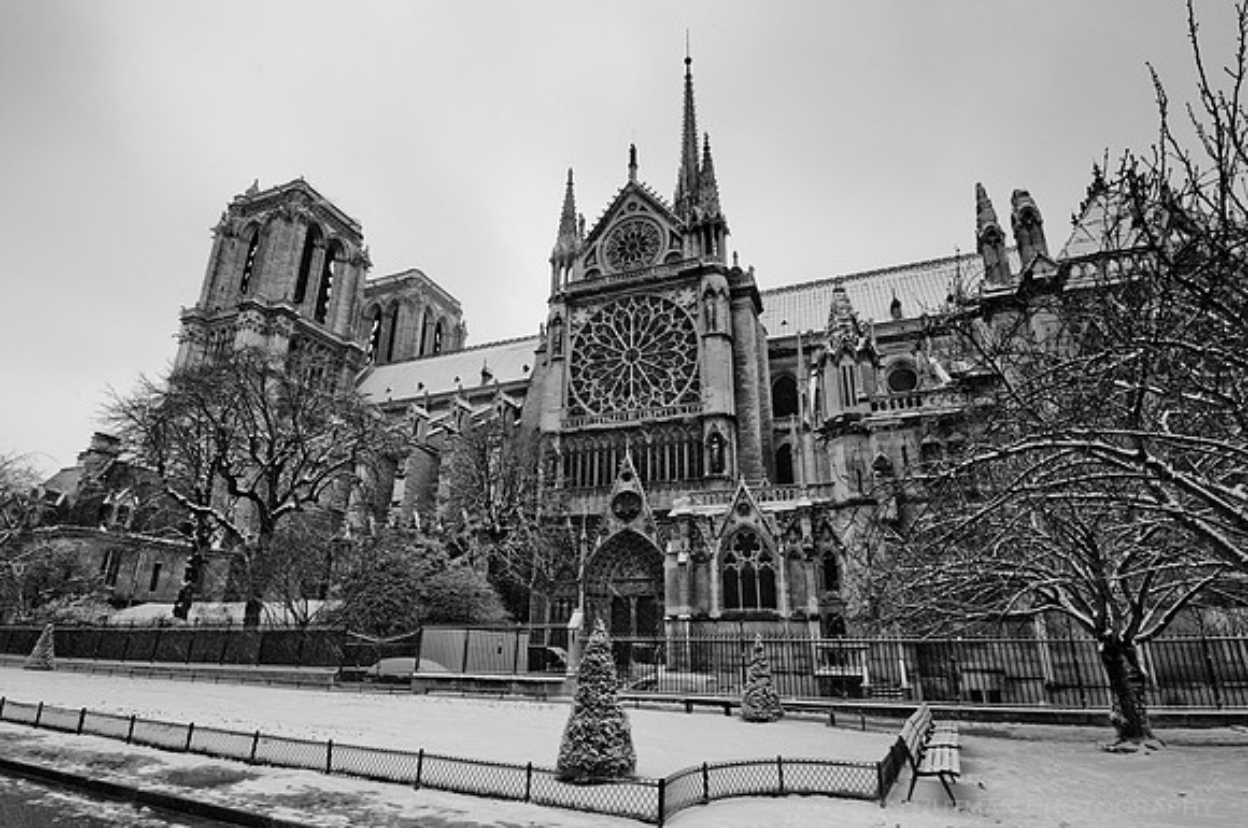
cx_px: 624
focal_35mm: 18
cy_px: 414
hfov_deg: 90.1
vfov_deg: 67.2
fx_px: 623
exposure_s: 1/125
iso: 200
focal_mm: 12
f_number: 11
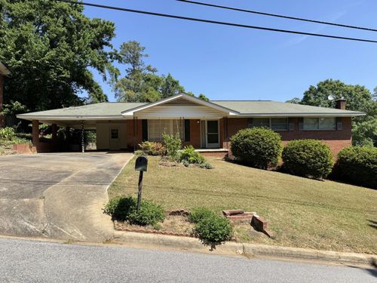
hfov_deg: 71.6
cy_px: 142
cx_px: 188
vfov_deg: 56.8
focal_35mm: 24
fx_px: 261
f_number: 1.78
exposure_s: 1/3584
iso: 80
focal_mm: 6.76
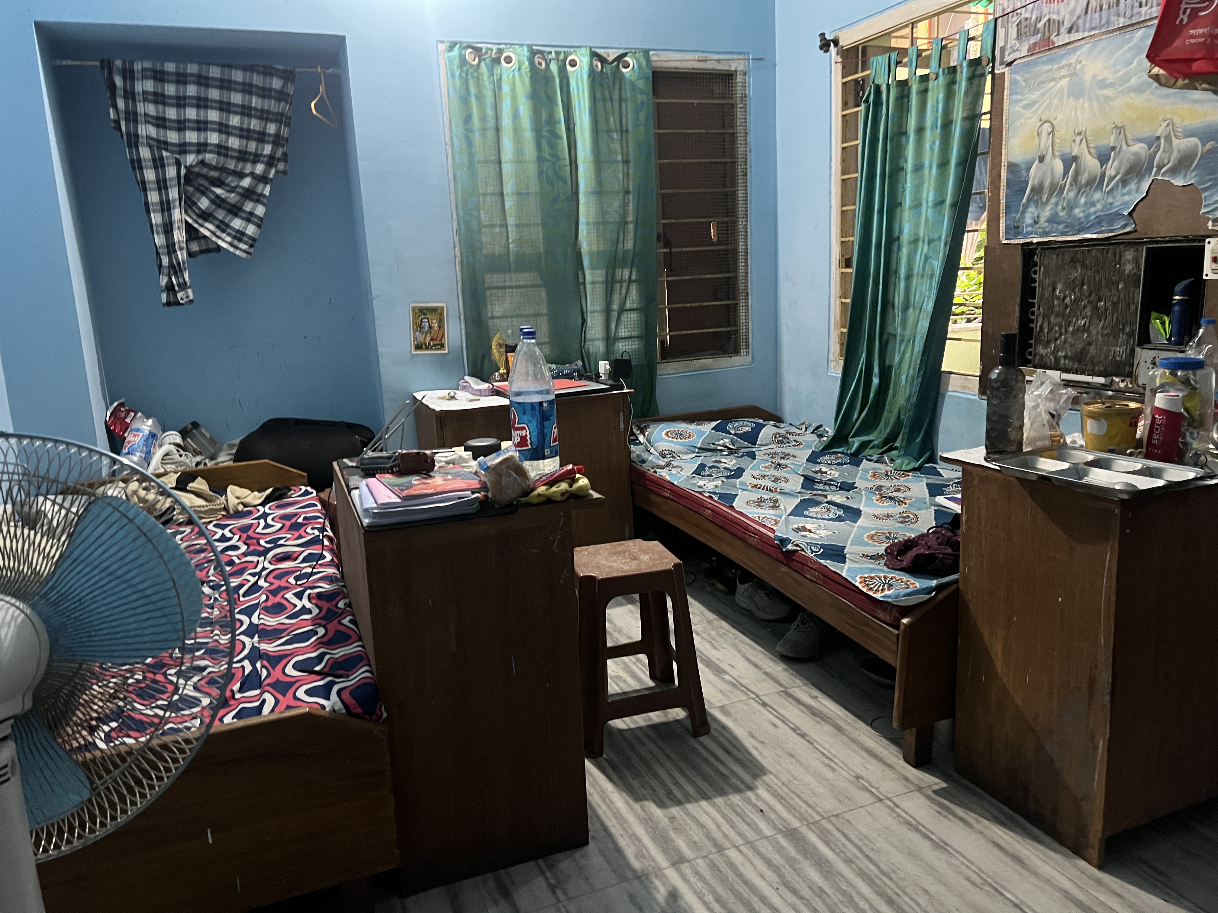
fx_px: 915
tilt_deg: -13.5
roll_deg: +2.4
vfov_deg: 53.1
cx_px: 609
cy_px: 456
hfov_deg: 67.3
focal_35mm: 26
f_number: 1.5
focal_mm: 5.7
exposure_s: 1/33
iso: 640
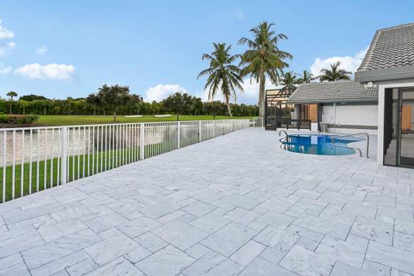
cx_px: 228
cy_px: 116
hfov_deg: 86.7
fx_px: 218
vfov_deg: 64.1
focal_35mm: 19
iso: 1600
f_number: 8
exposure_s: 1/500
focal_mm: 14
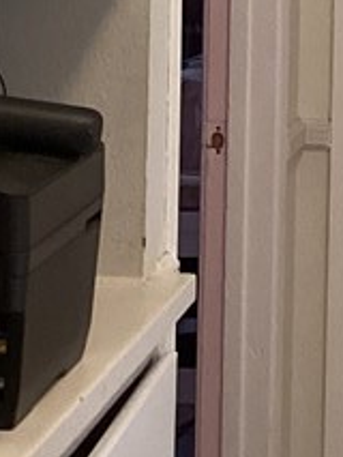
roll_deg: -1.4
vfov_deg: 12.6
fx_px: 1967
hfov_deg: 9.8
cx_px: 437
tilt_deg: +0.6
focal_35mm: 149
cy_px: -225
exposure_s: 1/60
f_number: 2.4
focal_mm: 3.3
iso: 250
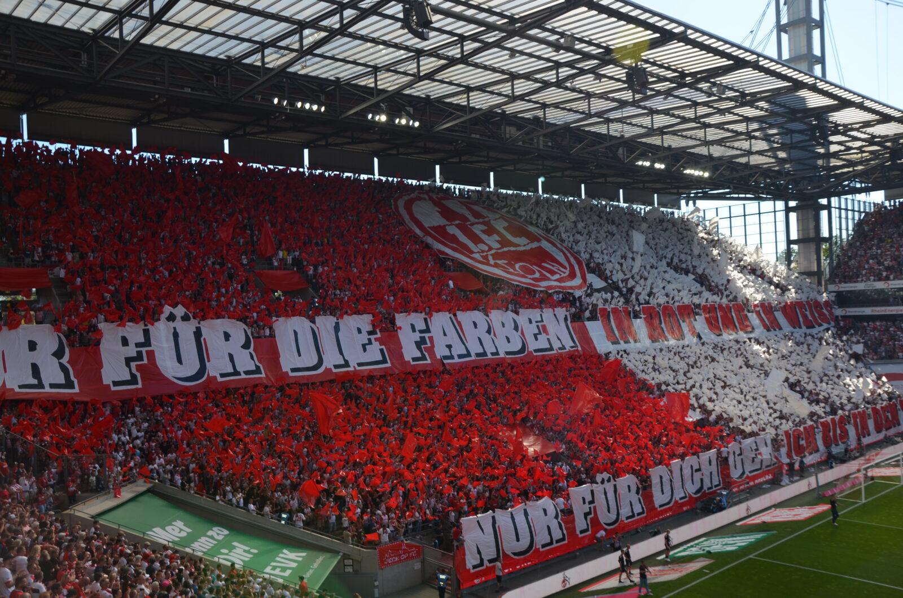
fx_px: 789
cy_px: 299
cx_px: 452
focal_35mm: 32
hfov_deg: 59.6
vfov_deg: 41.5
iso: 100
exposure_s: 1/200
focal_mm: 21
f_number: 6.3
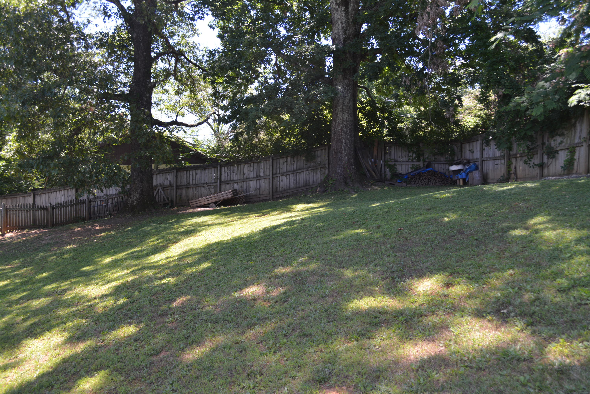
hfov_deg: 57.2
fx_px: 541
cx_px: 295
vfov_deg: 40.0
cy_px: 197
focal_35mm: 33
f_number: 5.6
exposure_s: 1/125
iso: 200
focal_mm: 22
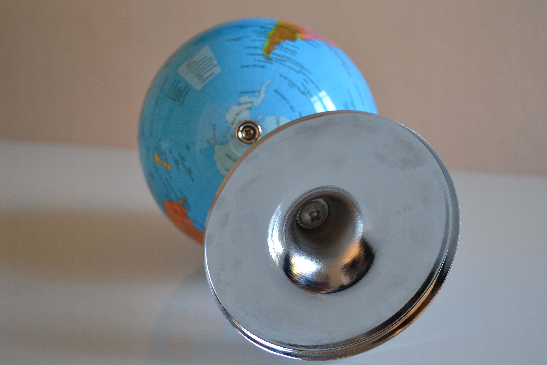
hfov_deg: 41.1
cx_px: 274
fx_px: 729
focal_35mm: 48
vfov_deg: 28.1
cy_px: 182
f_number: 4.8
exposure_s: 1/40
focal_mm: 32
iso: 400
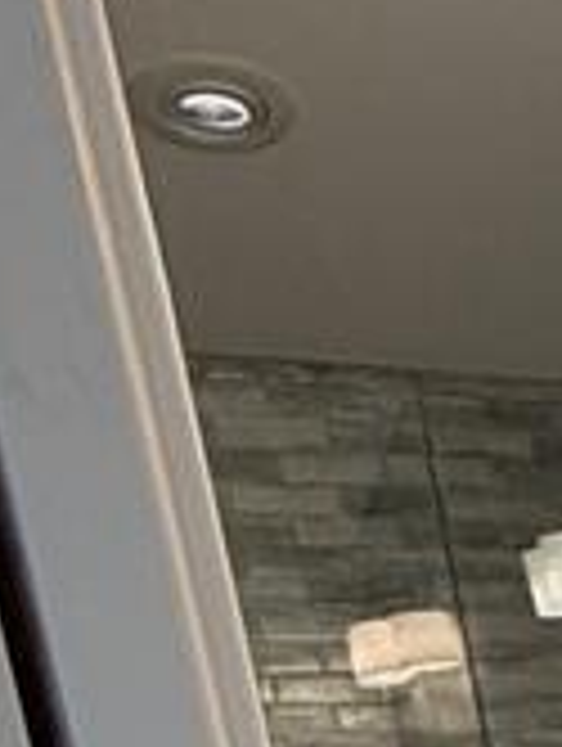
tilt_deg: -12.4
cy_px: 1300
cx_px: 1762
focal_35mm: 101
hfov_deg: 10.1
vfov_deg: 16.6
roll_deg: +5.5
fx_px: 2181
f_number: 2.2
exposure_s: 1/120
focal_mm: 2.22
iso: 125
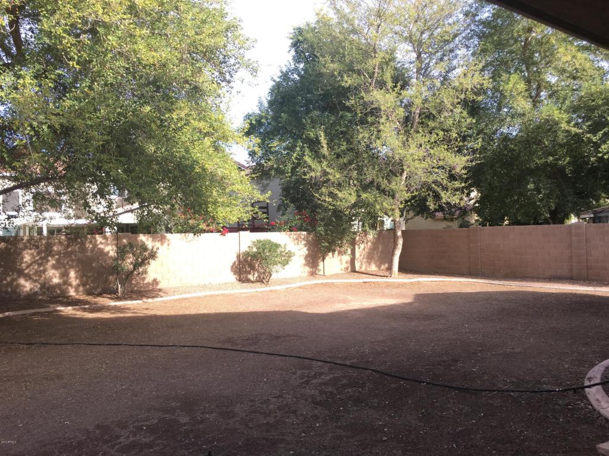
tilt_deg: +2.2
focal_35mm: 29
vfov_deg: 48.2
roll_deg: +1.8
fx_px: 510
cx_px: 304
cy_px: 228
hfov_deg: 61.7
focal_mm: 4.15
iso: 25
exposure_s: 1/277
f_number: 2.2
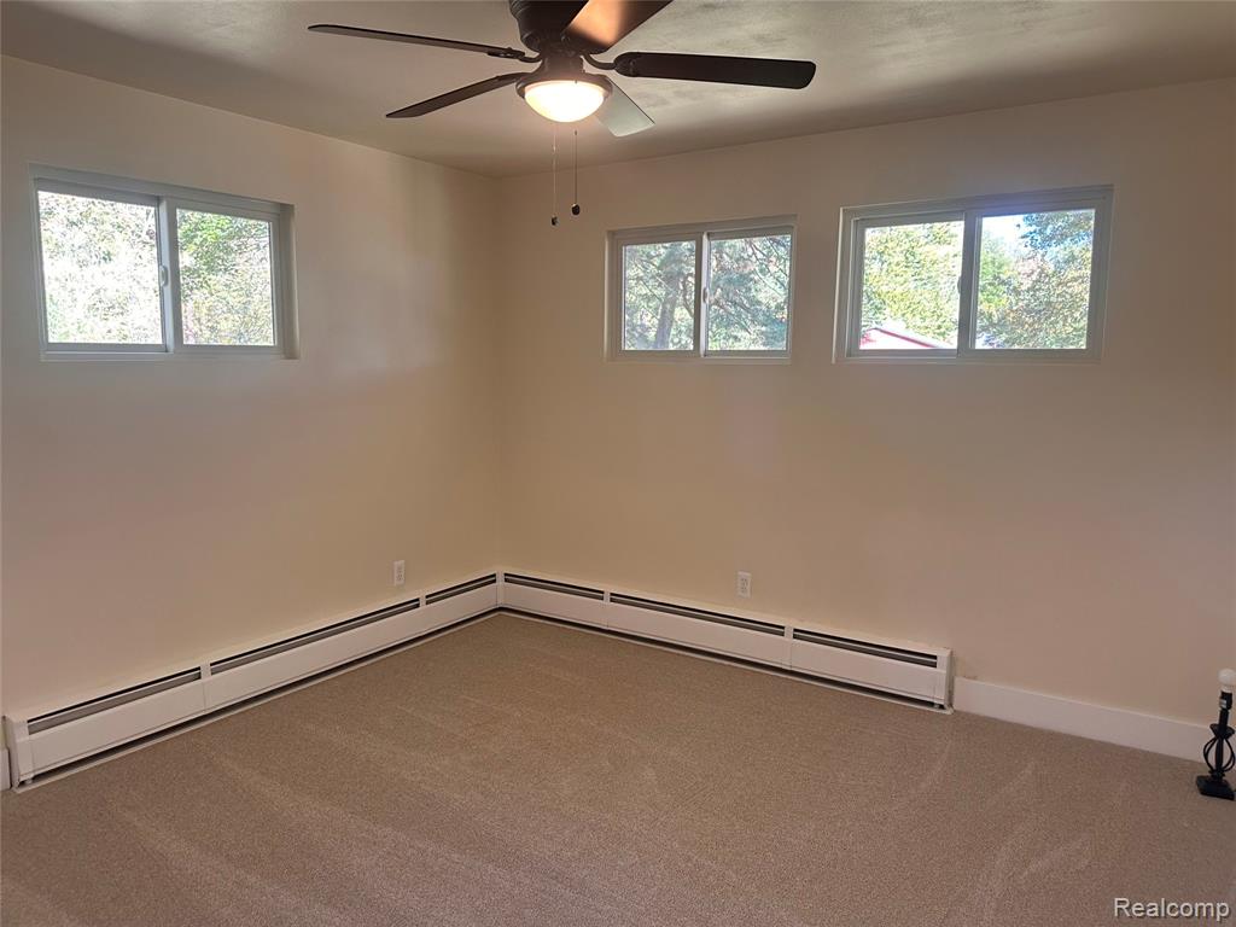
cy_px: 464
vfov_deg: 56.8
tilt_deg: -6.6
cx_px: 618
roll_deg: -0.7
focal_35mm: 24
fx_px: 857
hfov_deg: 71.6
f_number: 1.78
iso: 160
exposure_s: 1/120
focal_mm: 6.86
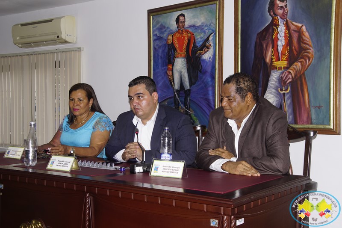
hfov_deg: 43.6
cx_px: 171
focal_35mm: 45
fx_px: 427
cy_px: 114
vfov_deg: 29.9
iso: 250
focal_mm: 30
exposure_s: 1/100
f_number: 5.6
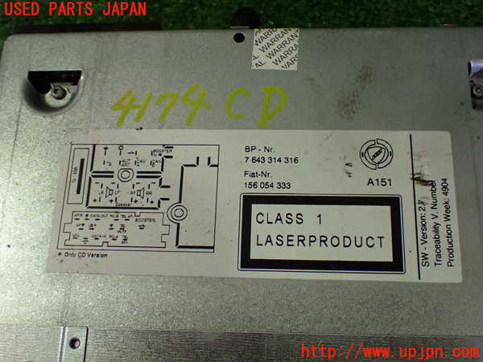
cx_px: 242
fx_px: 572
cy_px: 181
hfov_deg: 45.8
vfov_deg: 35.1
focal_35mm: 41
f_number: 2.8
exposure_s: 1/80
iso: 800
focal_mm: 7.31
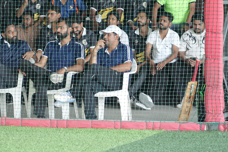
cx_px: 47
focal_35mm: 191
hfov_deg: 10.7
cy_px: 19
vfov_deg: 7.2
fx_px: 1210
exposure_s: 1/160
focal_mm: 105
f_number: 4
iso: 2500
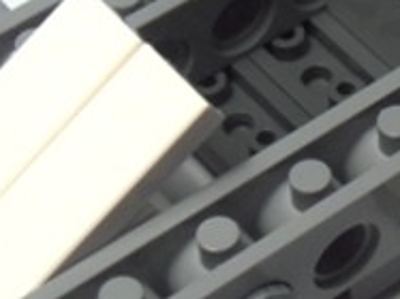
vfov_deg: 8.3
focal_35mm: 178
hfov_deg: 10.9
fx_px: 2056
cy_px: 99
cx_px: 496
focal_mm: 6.61
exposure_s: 1/60
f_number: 3.9
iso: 80
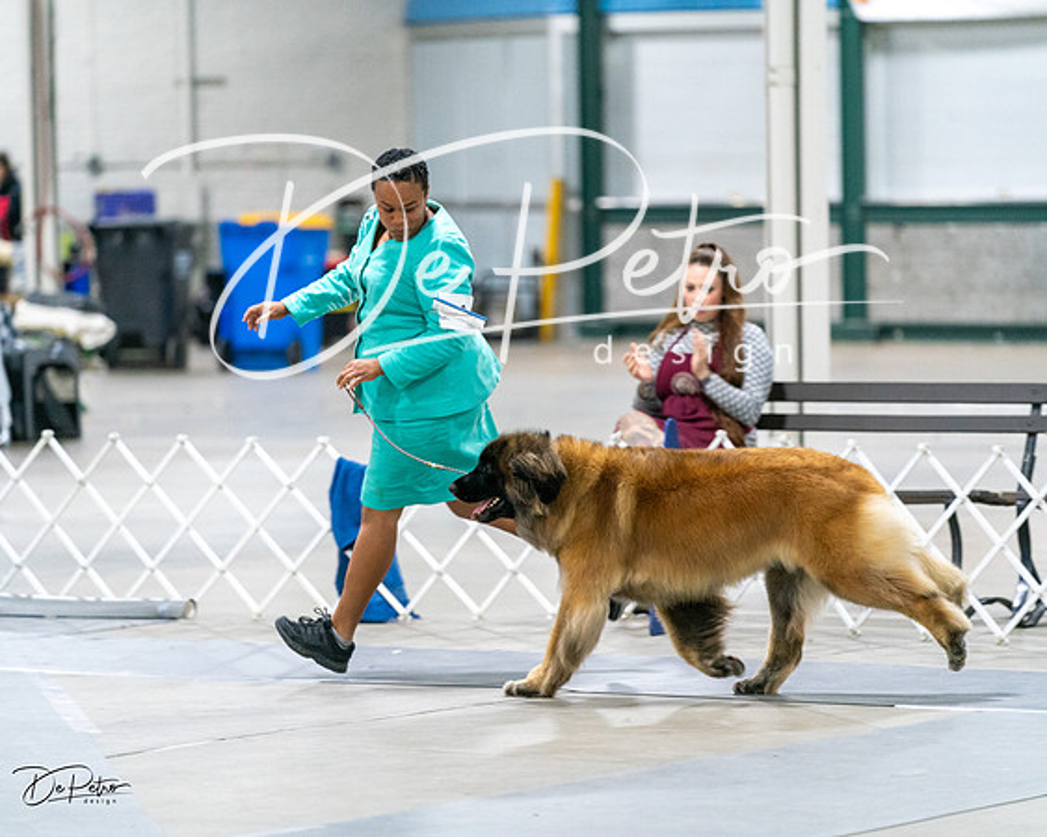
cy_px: 418
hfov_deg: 9.2
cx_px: 524
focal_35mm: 209
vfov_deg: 7.4
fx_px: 6489
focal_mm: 186
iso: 4000
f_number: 2.8
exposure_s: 1/200
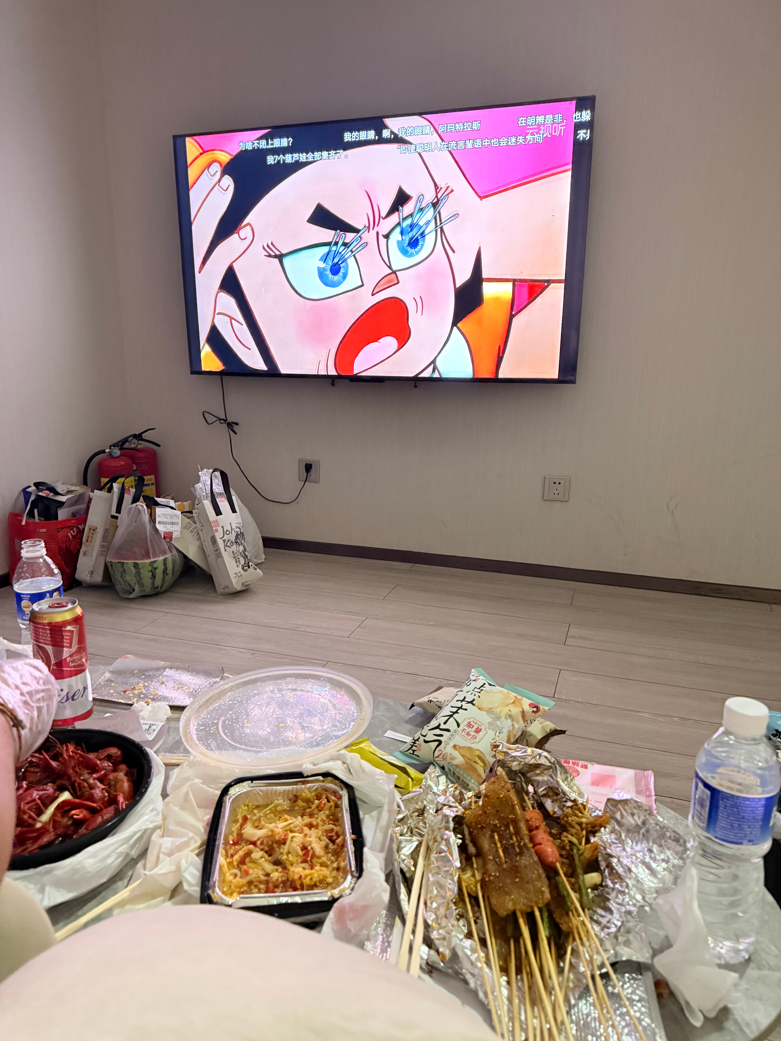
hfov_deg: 56.8
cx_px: 390
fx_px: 722
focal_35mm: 24
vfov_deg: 71.6
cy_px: 520
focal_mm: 6.76
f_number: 1.78
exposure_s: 1/25
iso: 1000
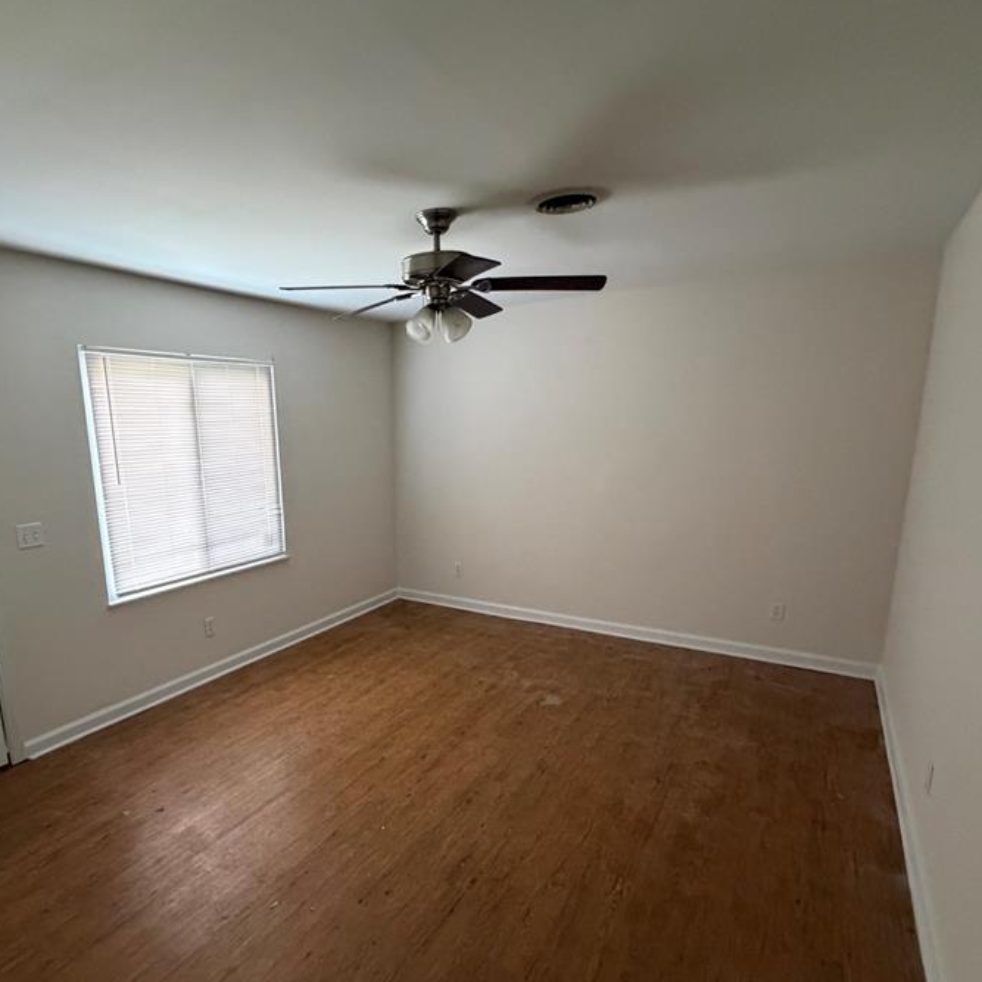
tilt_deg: -11.8
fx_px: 610
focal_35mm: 19
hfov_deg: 76.8
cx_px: 393
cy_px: 546
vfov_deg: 77.4
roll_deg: +1.4
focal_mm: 2.22
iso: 800
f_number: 2.2
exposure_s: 1/60
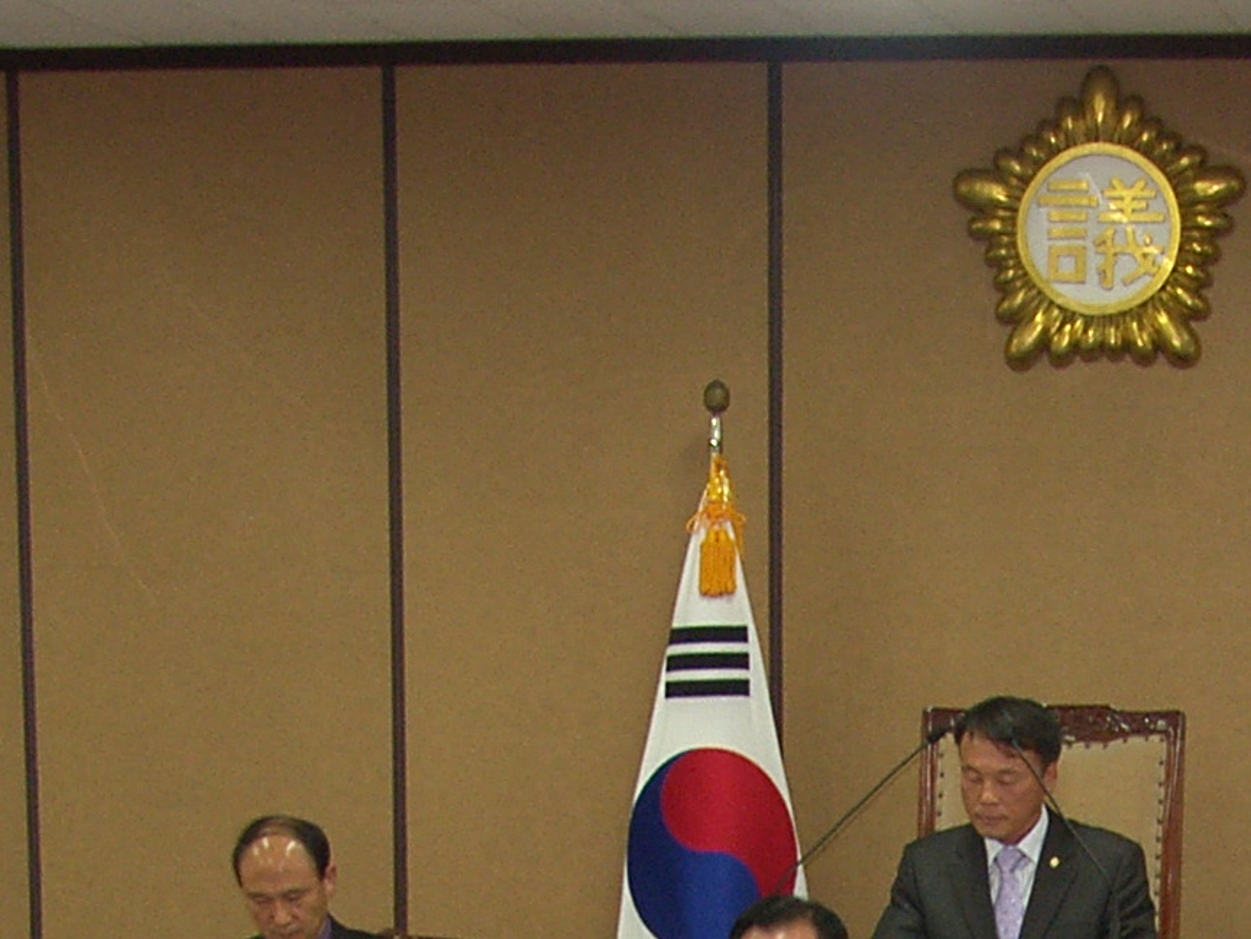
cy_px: 1715
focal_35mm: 132
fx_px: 4771
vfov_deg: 10.5
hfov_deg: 14.8
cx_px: 1088
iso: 100
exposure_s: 1/30
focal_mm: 9
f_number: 2.5
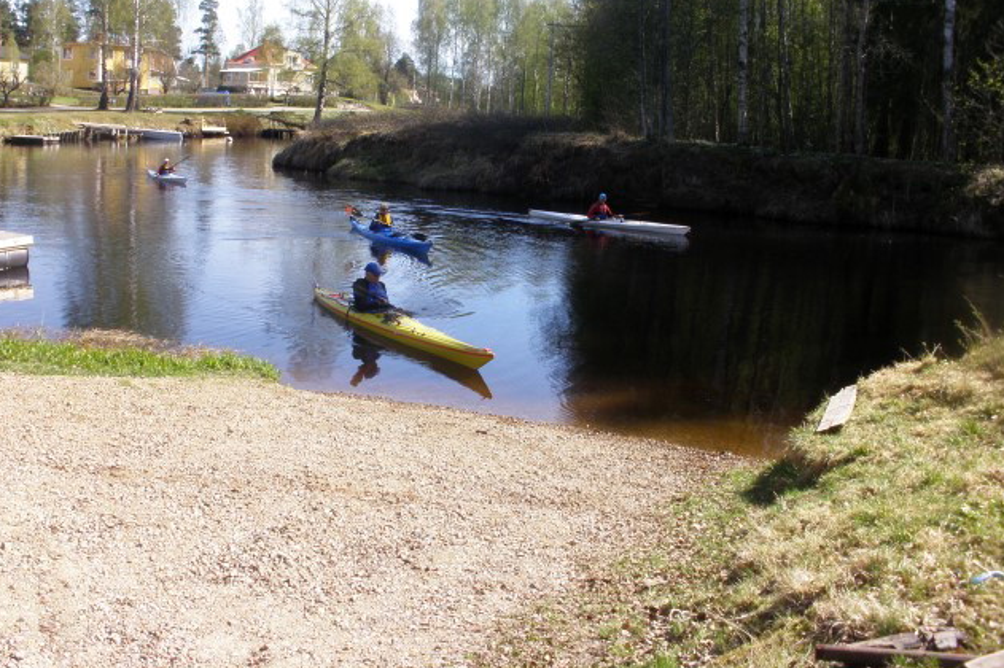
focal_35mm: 38
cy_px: 288
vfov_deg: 35.0
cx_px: 498
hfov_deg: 50.7
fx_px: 1059
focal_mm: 6.3
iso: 64
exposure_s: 1/125
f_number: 5.6
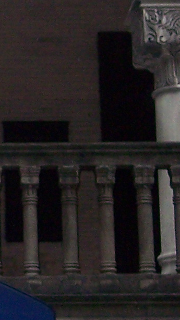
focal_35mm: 198
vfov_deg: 10.9
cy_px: 111
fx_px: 1679
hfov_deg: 6.0
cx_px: -203
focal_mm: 8
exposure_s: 1/60
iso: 140
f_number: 2.8
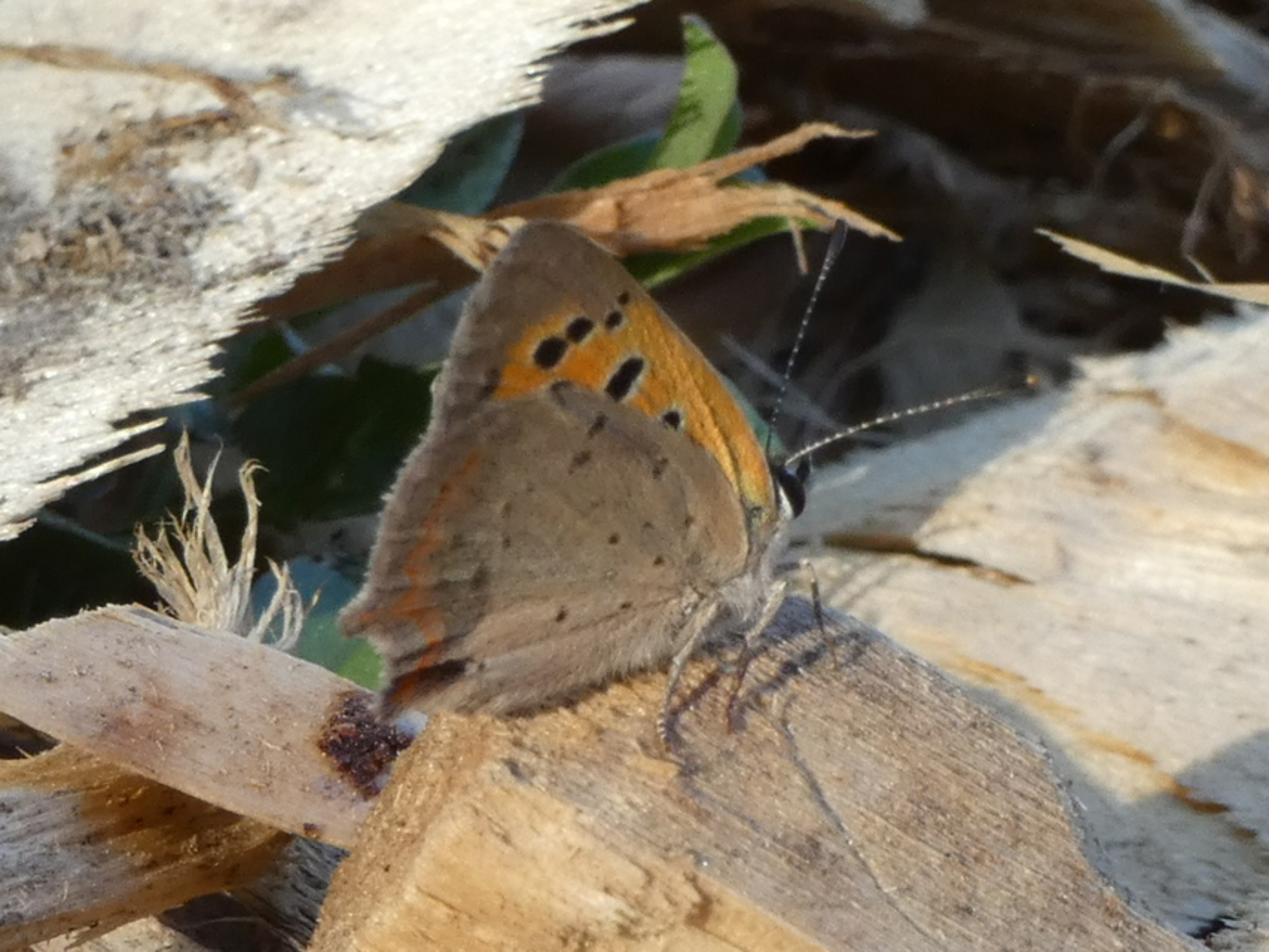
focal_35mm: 274
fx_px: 10046
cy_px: 476
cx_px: 634
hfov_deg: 7.2
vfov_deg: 5.4
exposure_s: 1/80
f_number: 5.5
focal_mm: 49.1
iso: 200
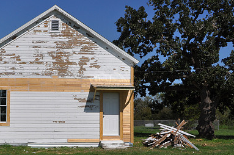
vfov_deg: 22.9
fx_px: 383
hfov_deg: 33.4
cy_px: 94
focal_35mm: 59
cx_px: 61
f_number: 14
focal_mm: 26
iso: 200
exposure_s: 1/200
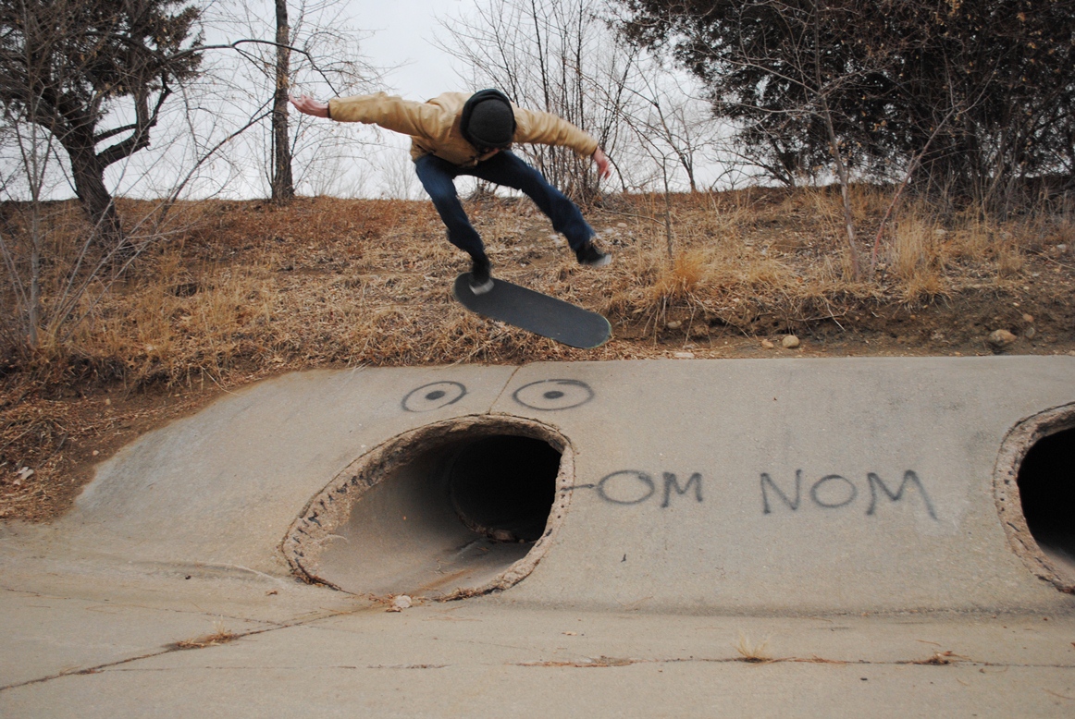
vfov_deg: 40.1
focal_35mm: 33
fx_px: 987
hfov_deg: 57.2
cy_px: 360
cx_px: 538
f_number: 4
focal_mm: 22
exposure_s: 1/100
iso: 400
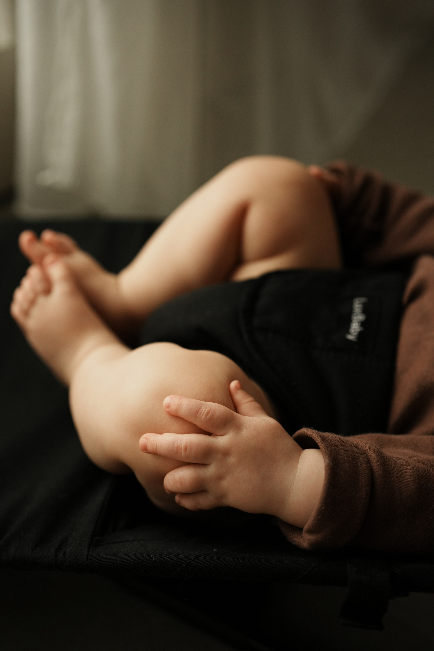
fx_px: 904
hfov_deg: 27.0
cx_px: 217
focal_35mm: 50
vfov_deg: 39.6
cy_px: 326
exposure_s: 1/400
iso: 1250
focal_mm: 50
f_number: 2.8
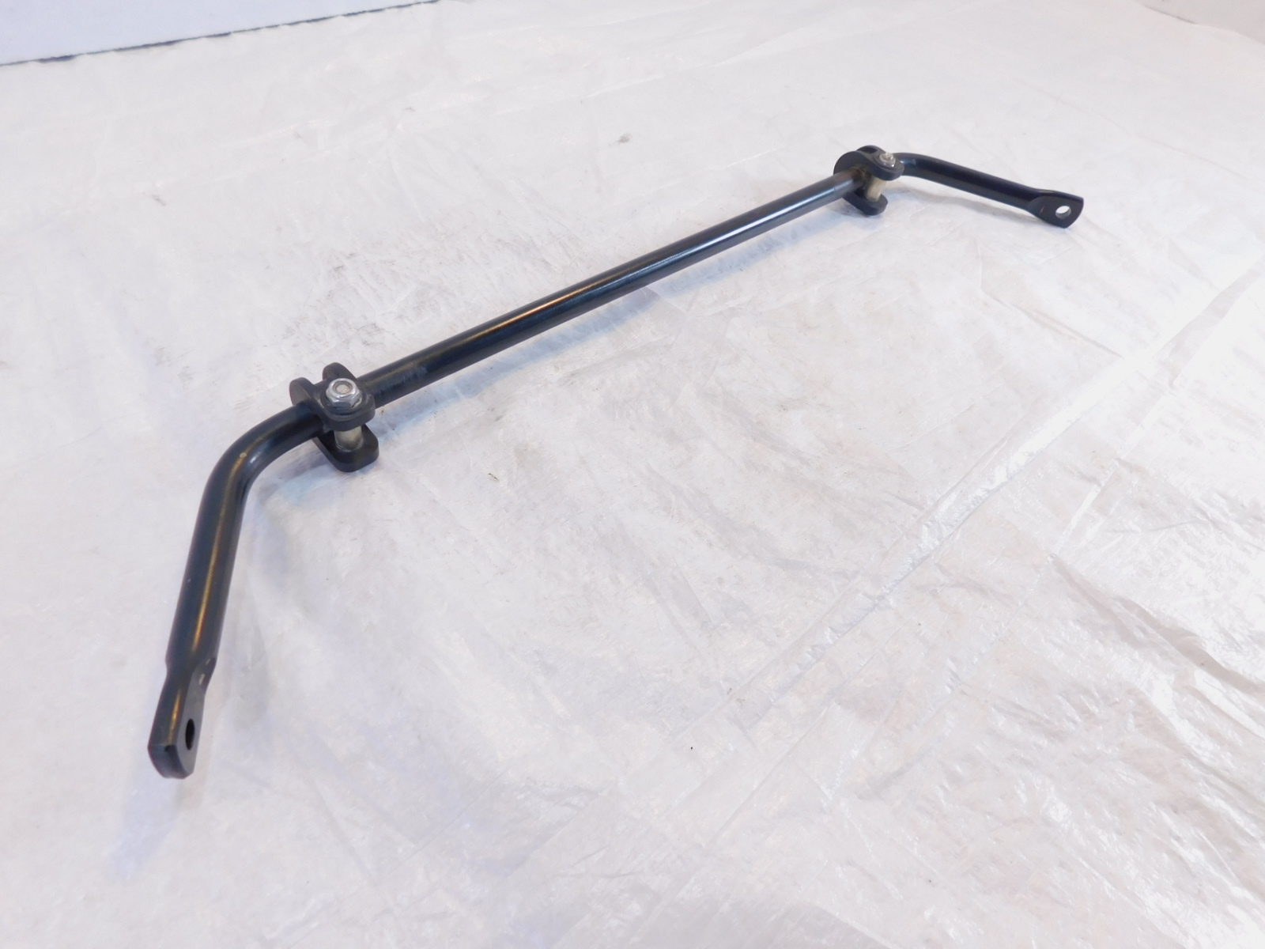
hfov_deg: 73.9
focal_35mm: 23
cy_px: 474
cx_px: 632
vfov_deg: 58.9
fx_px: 841
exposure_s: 1/30
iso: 160
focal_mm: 4
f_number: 3
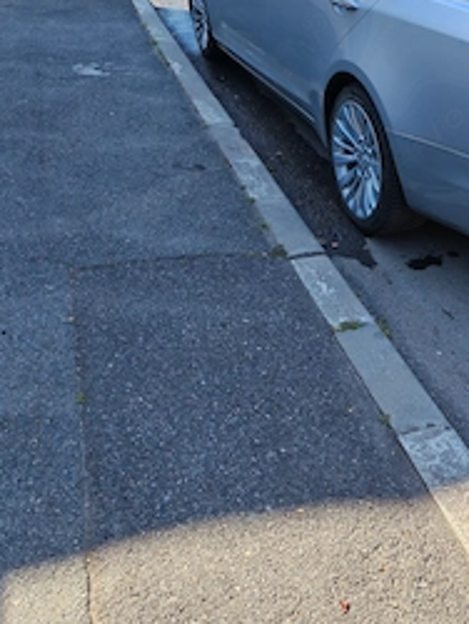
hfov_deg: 35.8
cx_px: 297
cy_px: 207
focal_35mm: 40
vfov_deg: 46.0
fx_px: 721
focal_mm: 5.3
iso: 50
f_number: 1.9
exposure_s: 1/780
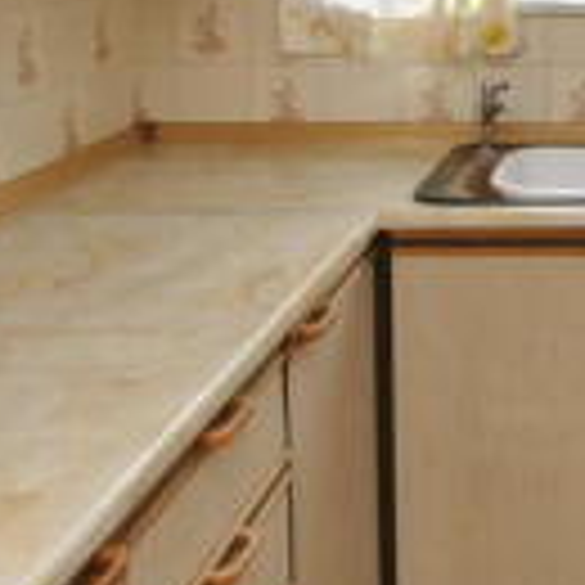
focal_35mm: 64
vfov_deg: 25.6
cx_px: 839
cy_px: 11
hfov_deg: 22.7
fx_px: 1224
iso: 200
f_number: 4
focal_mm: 10
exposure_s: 1/60
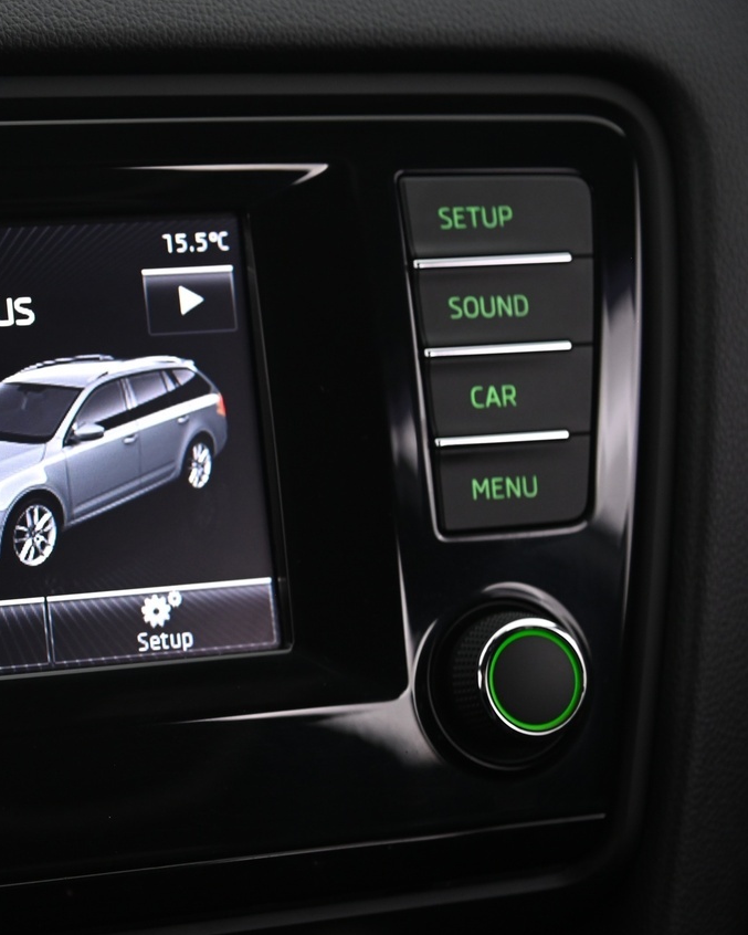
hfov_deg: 16.4
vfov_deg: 21.2
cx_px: -135
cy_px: 589
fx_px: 2490
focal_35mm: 90
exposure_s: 1/10
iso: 1000
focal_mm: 50
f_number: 4
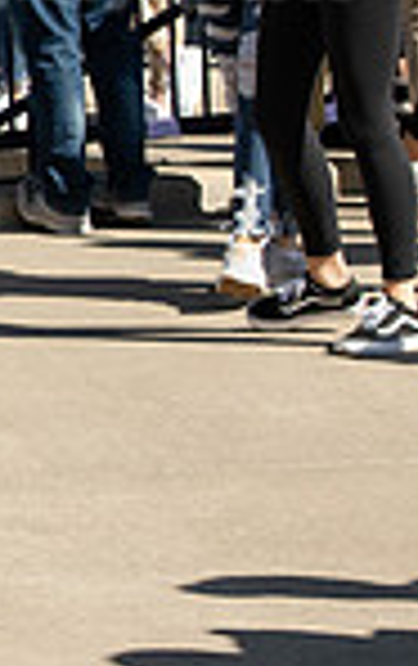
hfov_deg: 4.5
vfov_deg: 7.5
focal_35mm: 279
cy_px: 74
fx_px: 5066
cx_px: -876
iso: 400
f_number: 8
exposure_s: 1/640
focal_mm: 70
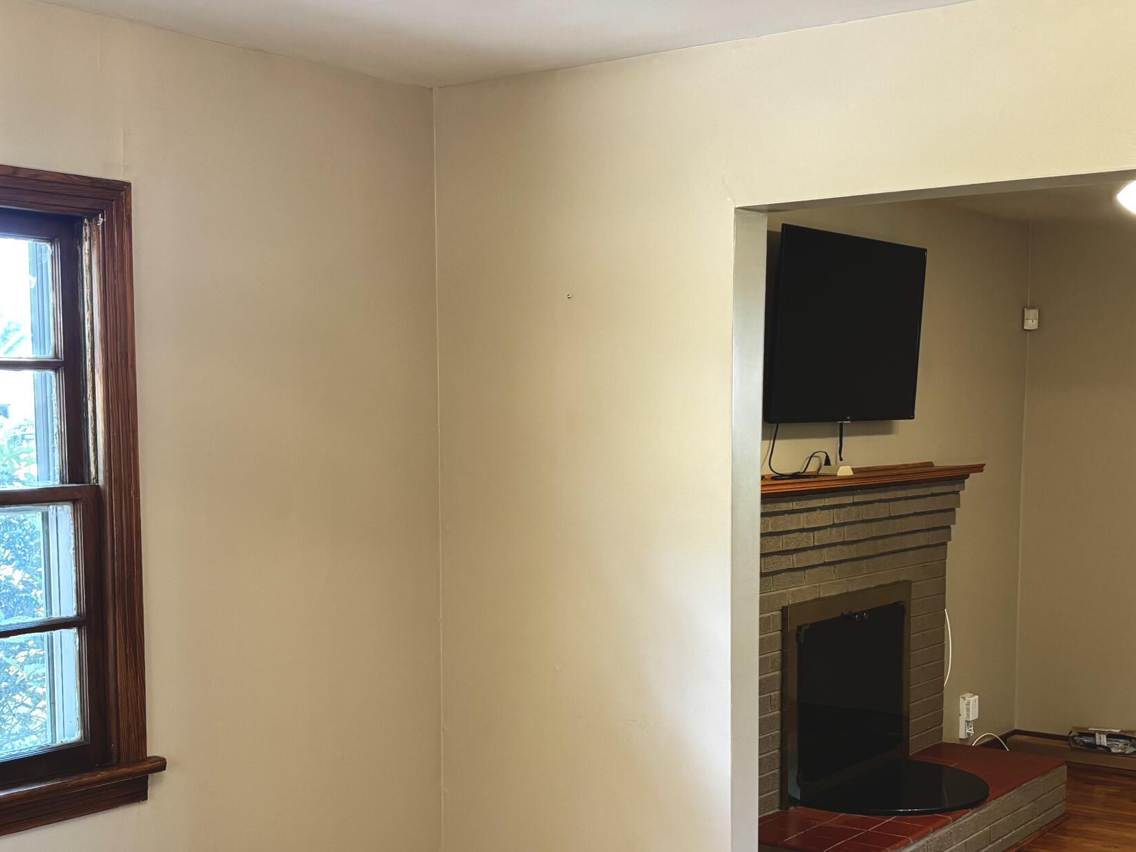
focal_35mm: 47
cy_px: 560
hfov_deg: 40.4
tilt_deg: -6.6
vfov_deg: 30.7
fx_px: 1542
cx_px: 547
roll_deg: +0.0
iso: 125
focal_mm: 5.96
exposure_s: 1/60
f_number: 1.6
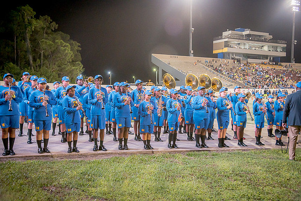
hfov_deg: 50.7
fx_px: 318
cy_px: 100
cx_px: 150
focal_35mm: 38
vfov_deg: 35.0
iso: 2000
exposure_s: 1/200
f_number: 4
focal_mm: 38
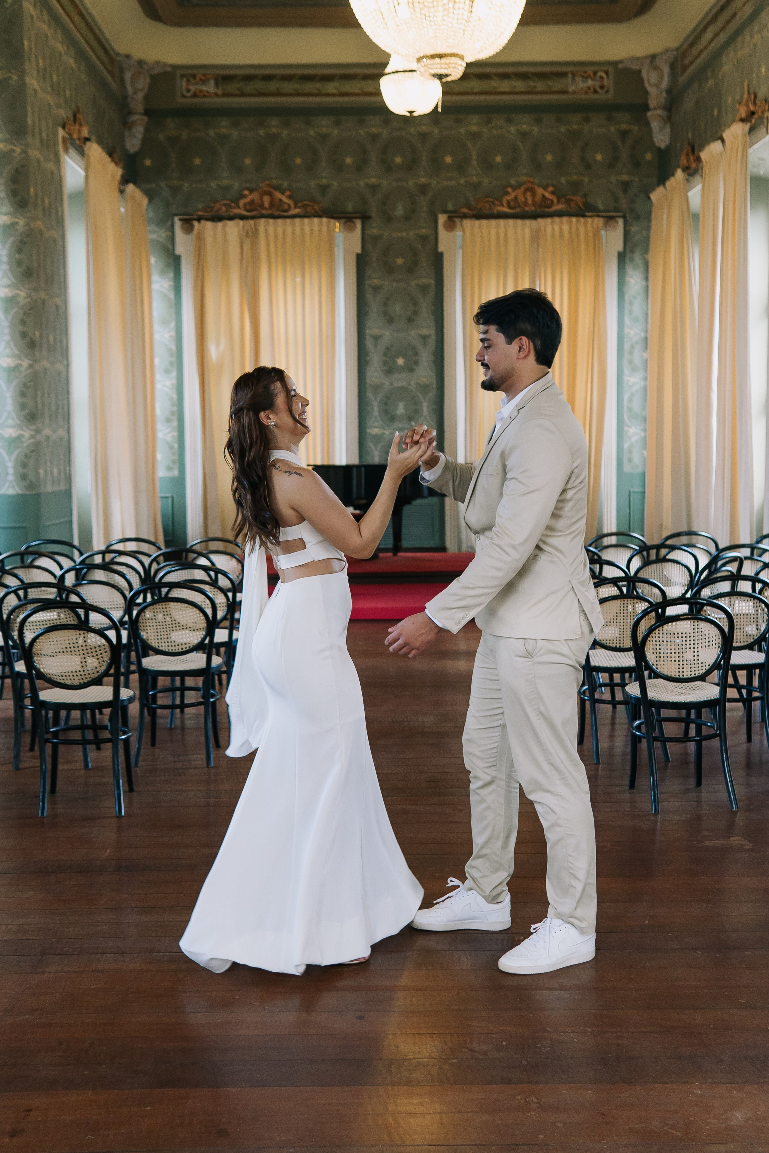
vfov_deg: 43.6
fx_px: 1442
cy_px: 576
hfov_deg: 29.9
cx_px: 384
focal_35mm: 45
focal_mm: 30
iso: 500
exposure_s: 1/200
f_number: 2.8
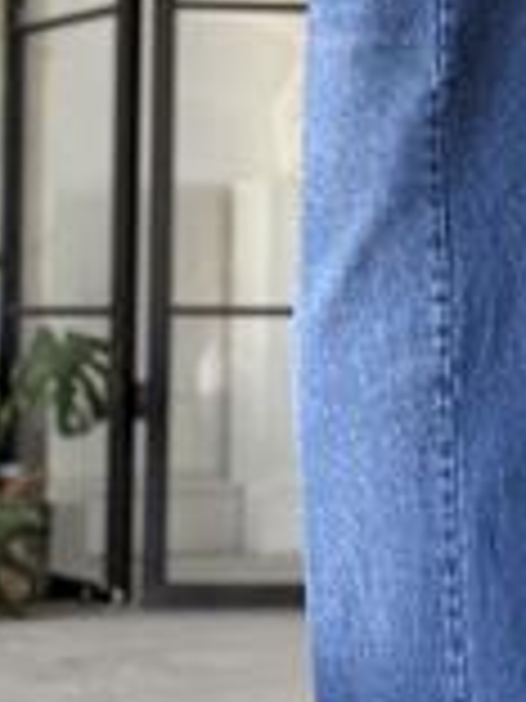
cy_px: 212
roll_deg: -0.7
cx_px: 504
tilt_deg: +2.6
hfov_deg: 11.2
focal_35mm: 131
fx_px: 2654
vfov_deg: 15.0
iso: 250
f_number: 1.78
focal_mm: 6.76
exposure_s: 1/59
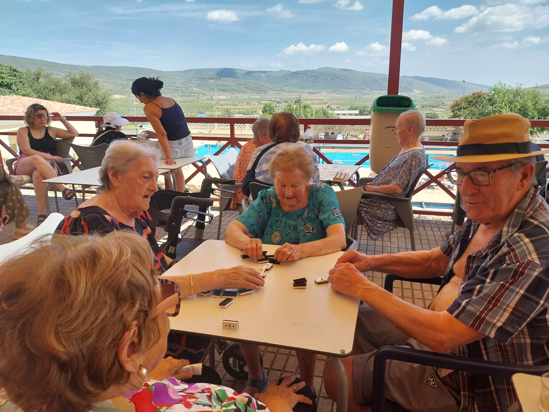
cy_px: 206
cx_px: 274
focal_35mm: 26
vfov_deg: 53.1
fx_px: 412
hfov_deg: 67.3
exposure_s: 1/445
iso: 25
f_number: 1.8
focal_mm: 4
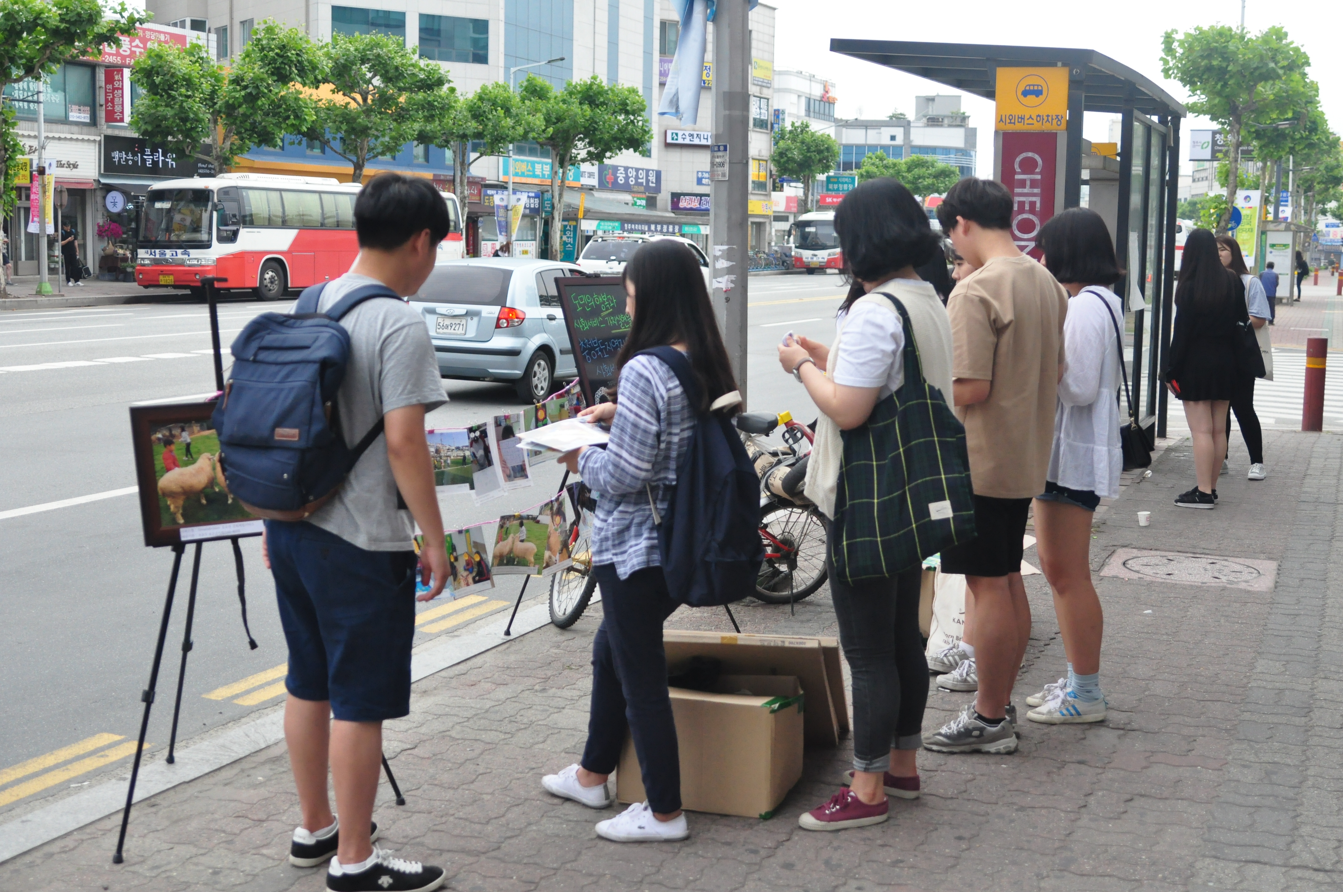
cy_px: 446
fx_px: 1565
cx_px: 672
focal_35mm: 42
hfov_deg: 46.4
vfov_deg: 31.8
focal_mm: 28
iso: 1100
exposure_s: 1/4000
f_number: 2.8
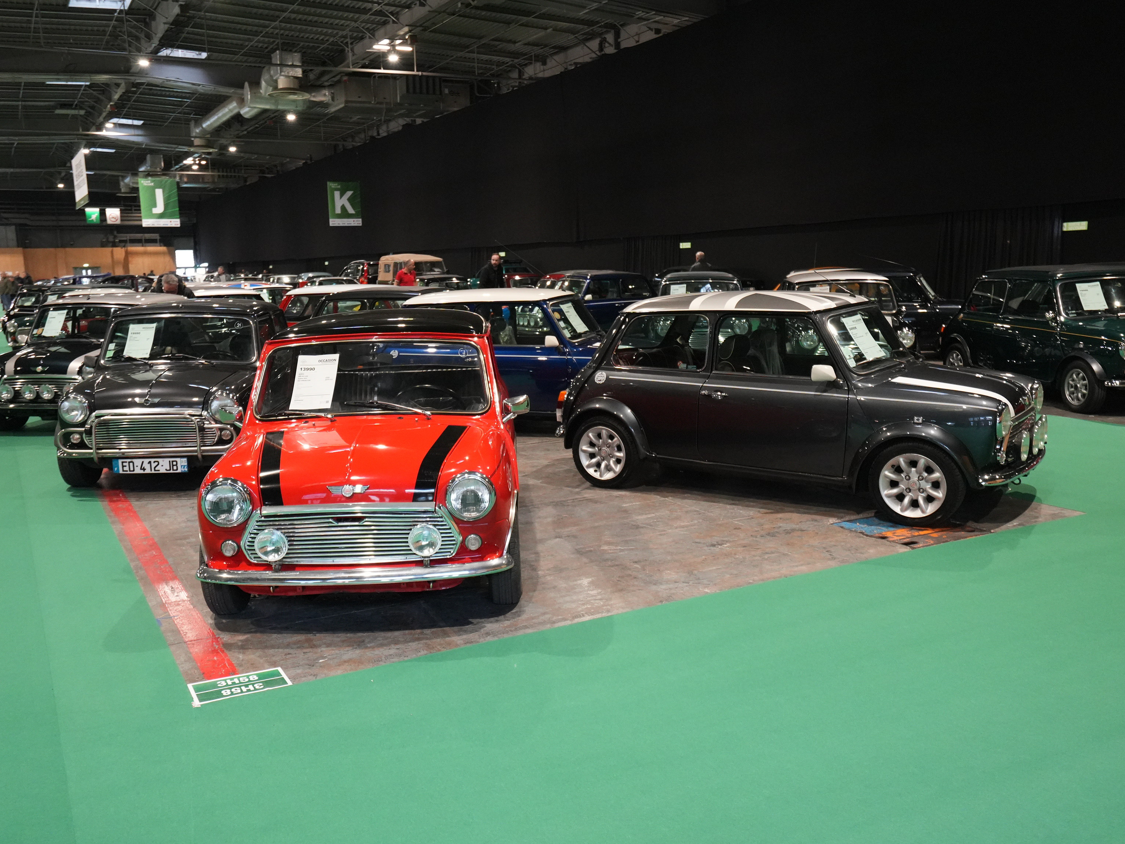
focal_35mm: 32
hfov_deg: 56.8
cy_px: 421
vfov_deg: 44.2
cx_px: 526
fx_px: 1040
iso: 5000
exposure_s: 1/160
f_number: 4
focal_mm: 29
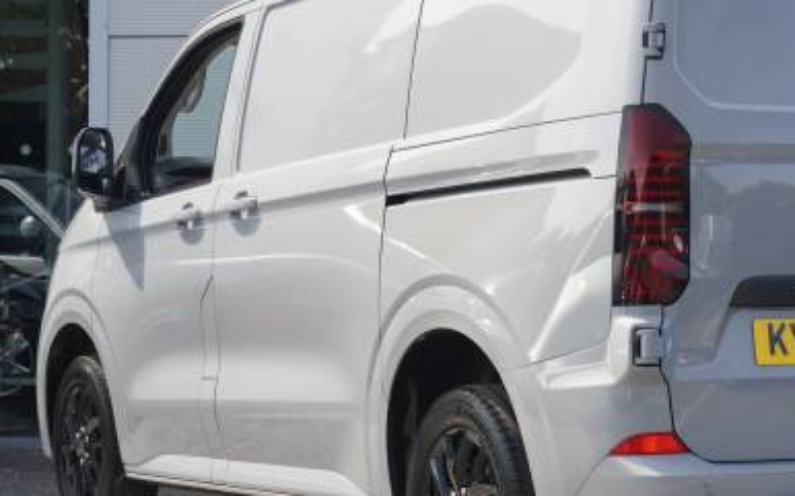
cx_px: 655
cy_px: 292
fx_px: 2358
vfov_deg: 12.0
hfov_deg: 18.9
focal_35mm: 109
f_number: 5.6
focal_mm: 43
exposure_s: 1/160
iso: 200
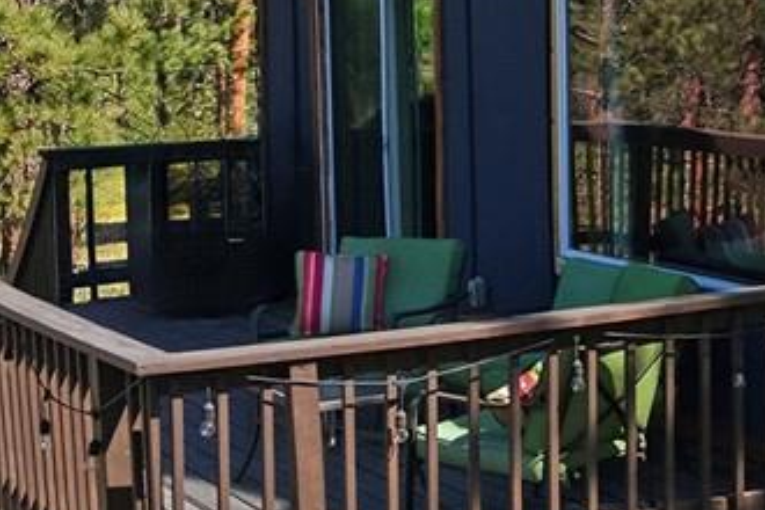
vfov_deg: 11.2
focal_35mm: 121
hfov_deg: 16.1
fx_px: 2571
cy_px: 35
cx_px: 962
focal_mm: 8.7
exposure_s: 1/5000
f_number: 1.8
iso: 150
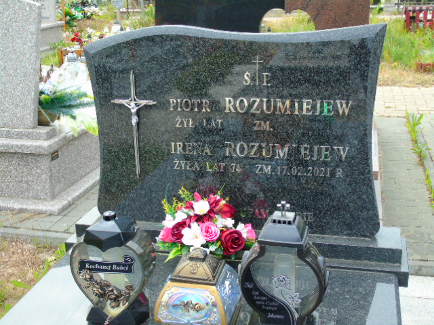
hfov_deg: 41.2
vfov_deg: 31.5
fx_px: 577
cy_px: 162
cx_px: 217
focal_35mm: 46
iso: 80
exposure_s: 1/160
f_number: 4.1
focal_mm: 8.2
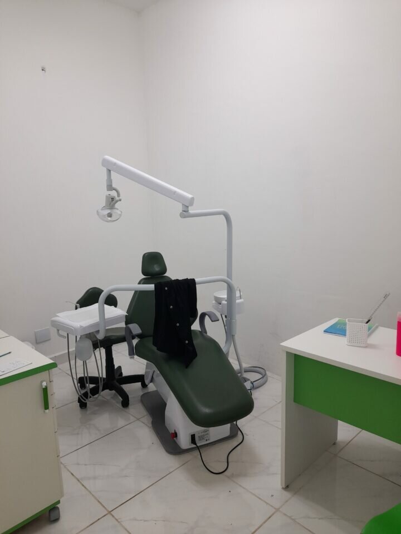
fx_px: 386
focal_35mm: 25
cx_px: 200
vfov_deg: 69.4
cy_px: 267
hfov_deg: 54.9
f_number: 2
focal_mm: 4.6
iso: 64
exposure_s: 1/60
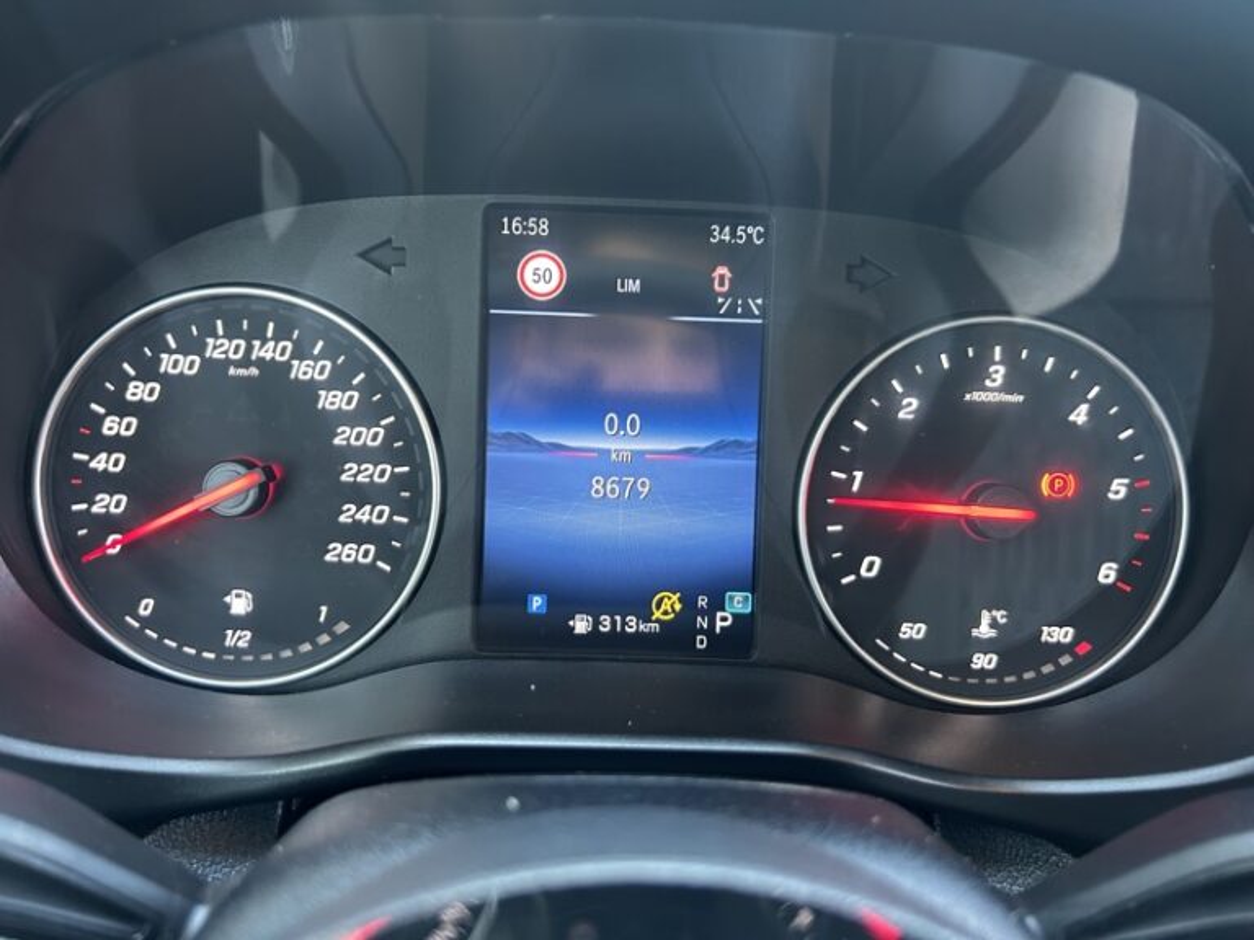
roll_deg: -0.4
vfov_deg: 53.1
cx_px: 627
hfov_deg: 67.3
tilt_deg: -28.9
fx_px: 942
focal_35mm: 26
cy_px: 470
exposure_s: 1/56
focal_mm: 5.7
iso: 250
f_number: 1.5
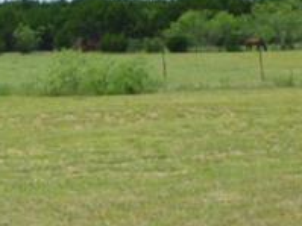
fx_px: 1796
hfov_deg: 9.3
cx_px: -158
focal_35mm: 206
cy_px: 130
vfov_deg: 7.2
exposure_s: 1/1000
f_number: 4.5
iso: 200
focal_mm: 11.5
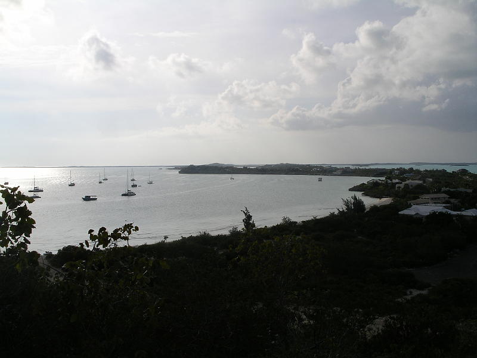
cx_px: 238
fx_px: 510
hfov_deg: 50.1
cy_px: 179
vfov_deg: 38.7
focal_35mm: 37
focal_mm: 7.8
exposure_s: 1/840
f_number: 7
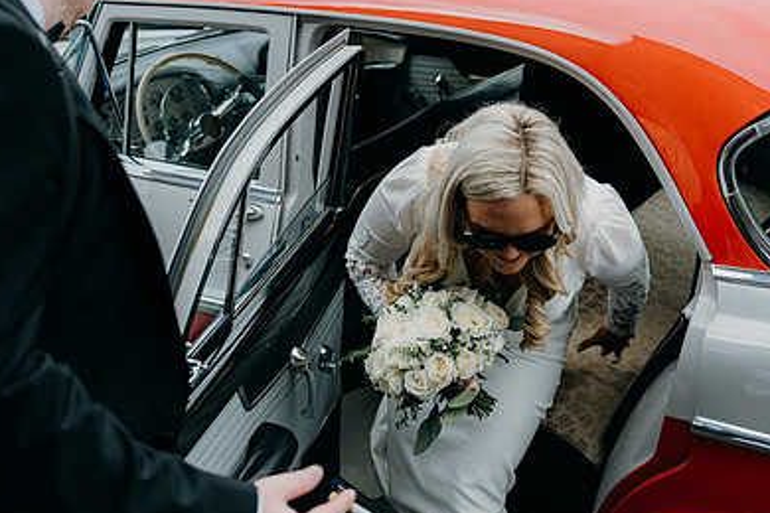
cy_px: 214
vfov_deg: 26.0
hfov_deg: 37.9
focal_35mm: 52
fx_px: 1112
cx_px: 492
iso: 125
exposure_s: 1/250
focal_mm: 35
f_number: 3.5
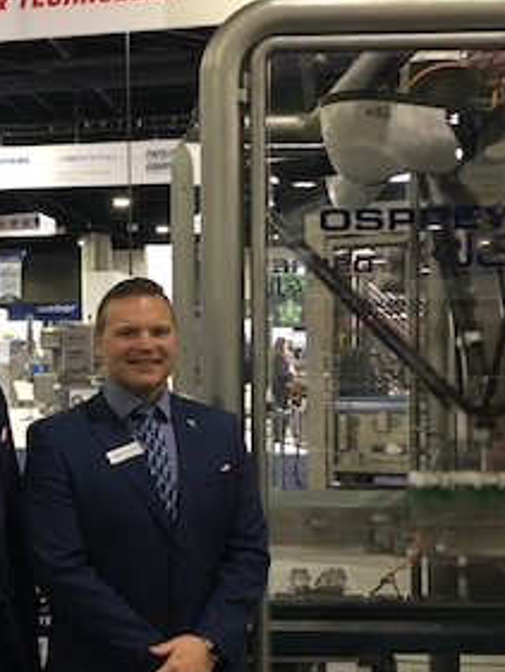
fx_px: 1069
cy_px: 362
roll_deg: +0.8
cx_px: 53
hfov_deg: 25.8
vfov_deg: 34.9
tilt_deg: -1.3
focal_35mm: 55
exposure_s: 1/15
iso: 50
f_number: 2.2
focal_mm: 4.15
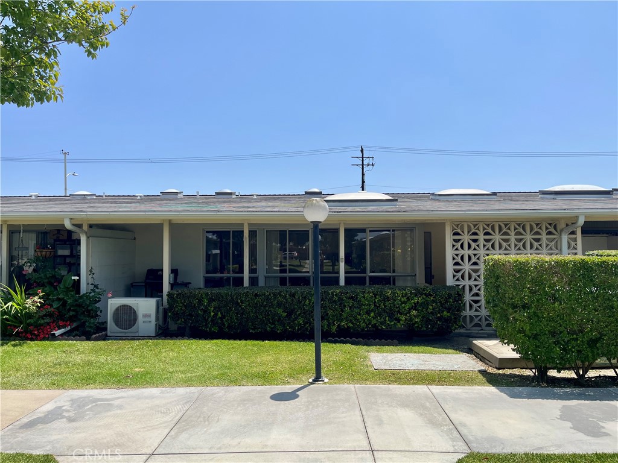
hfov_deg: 67.3
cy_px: 232
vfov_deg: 53.1
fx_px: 464
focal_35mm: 26
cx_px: 309
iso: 50
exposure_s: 1/4484
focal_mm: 5.1
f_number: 1.6
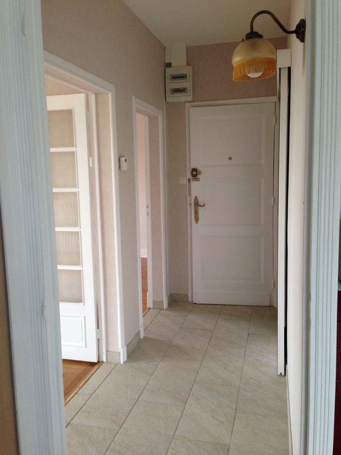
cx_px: 170
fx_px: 433
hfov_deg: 42.9
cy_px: 228
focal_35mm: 33
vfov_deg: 55.4
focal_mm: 4.13
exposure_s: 1/20
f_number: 2.4
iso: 200
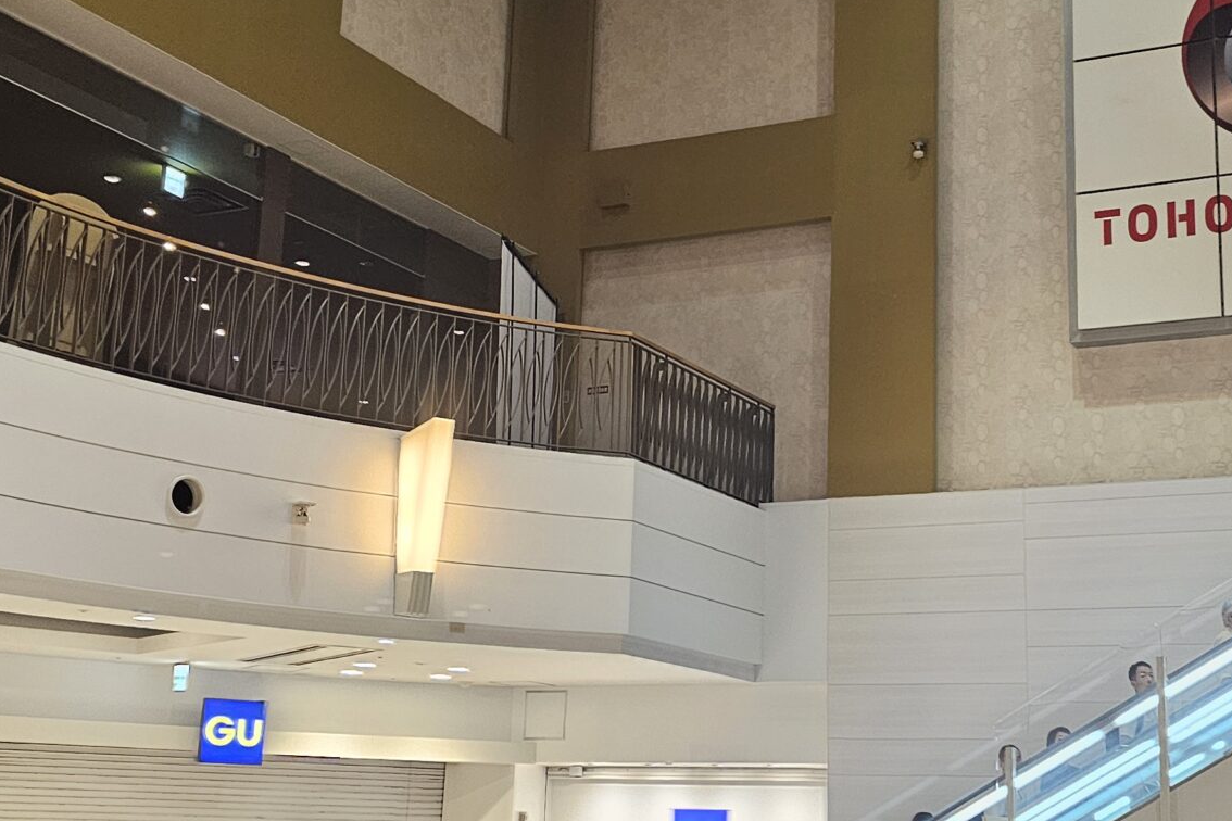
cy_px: 404
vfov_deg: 25.1
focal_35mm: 54
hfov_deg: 36.7
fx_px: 1848
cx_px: 744
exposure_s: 1/100
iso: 320
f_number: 1.7
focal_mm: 6.3
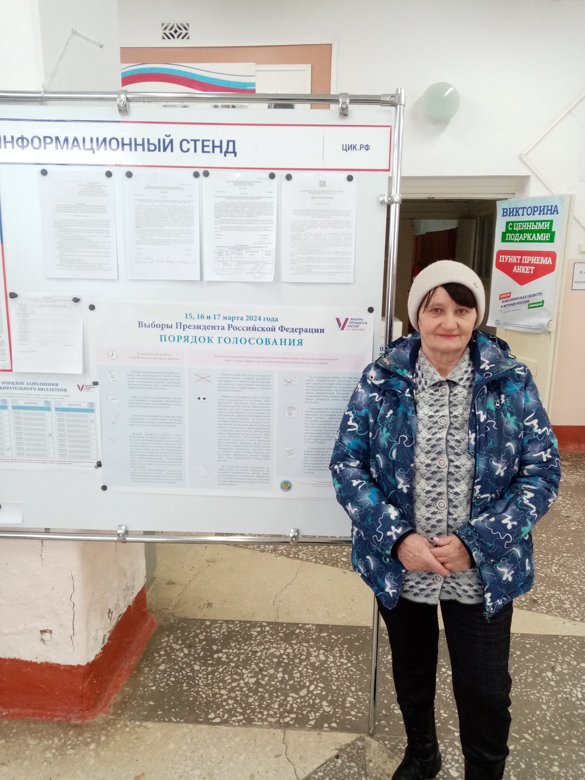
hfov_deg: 53.1
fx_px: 586
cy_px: 390
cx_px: 292
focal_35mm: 26
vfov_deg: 67.3
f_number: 1.8
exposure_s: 1/33.3
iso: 301
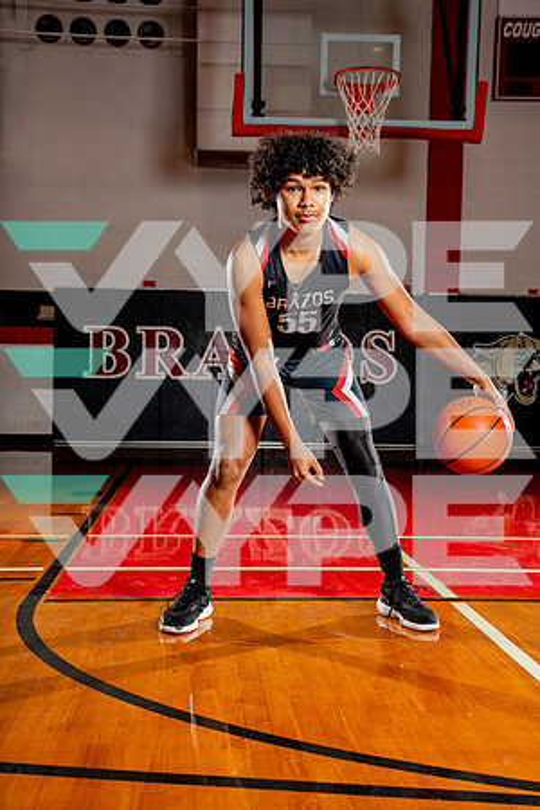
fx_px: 1057
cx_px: 270
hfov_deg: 28.6
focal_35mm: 47
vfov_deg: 41.9
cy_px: 405
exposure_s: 1/250
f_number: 5.6
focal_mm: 47
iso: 100
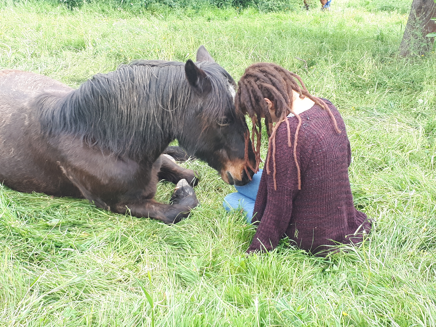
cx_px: 218
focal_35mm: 27
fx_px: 340
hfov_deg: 65.3
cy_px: 164
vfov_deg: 51.4
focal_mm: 3.6
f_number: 1.9
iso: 50
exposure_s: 1/100
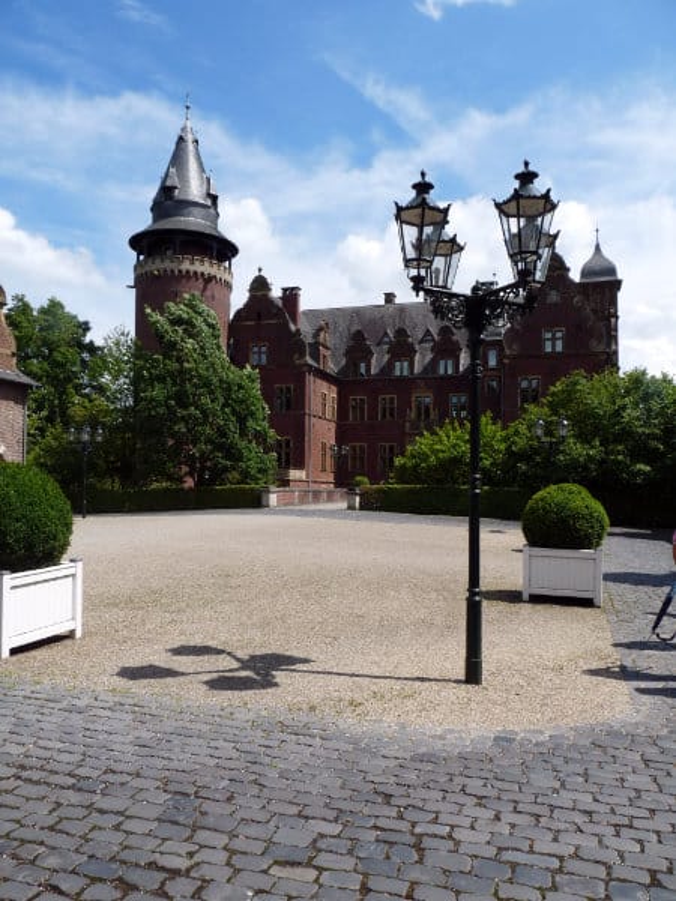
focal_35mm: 27
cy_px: 450
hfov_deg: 51.4
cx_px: 338
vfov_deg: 65.3
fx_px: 703
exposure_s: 1/500
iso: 100
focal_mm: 4.8
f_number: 5.6
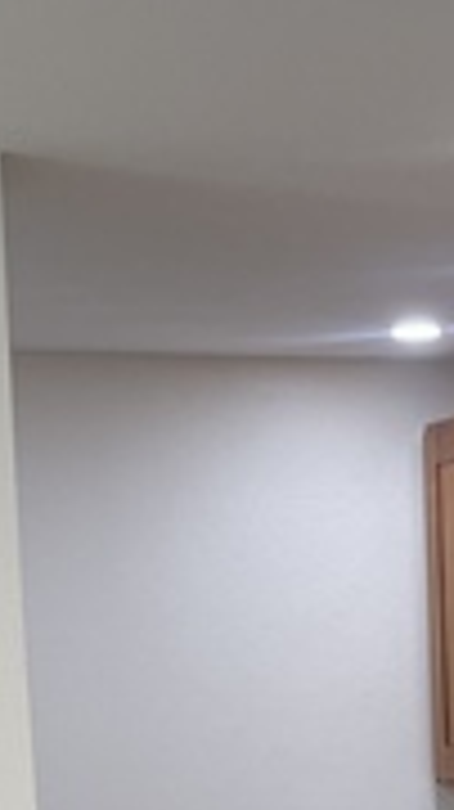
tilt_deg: -9.5
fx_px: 2251
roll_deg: +1.9
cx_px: 524
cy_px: 1035
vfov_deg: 19.0
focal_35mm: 105
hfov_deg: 11.3
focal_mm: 4.2
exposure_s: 1/120
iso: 80
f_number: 1.6
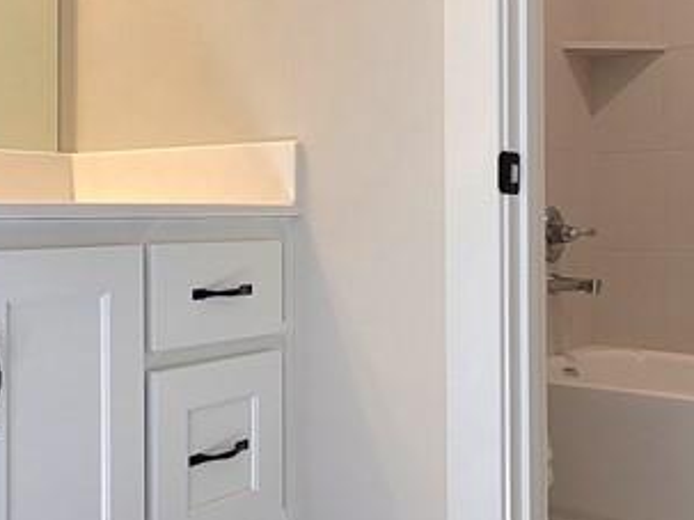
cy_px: 206
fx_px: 882
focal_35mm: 44
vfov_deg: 32.7
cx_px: 261
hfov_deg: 42.6
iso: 100
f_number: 2.2
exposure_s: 1/120
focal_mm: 2.2
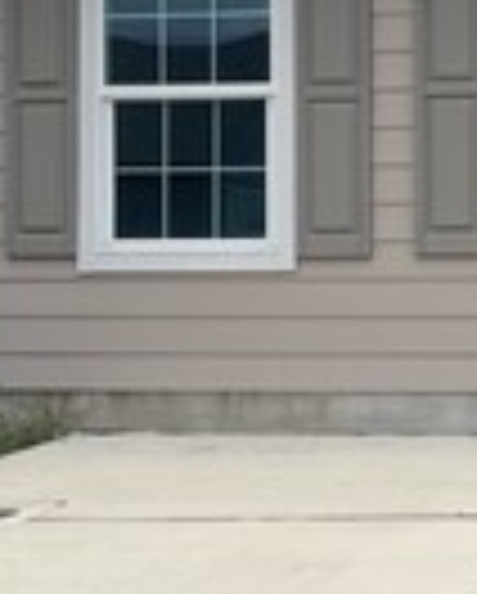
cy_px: 342
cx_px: 608
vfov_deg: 15.6
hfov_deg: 12.2
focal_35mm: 123
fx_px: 2166
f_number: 1.6
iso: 32
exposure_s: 1/4651
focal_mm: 4.2
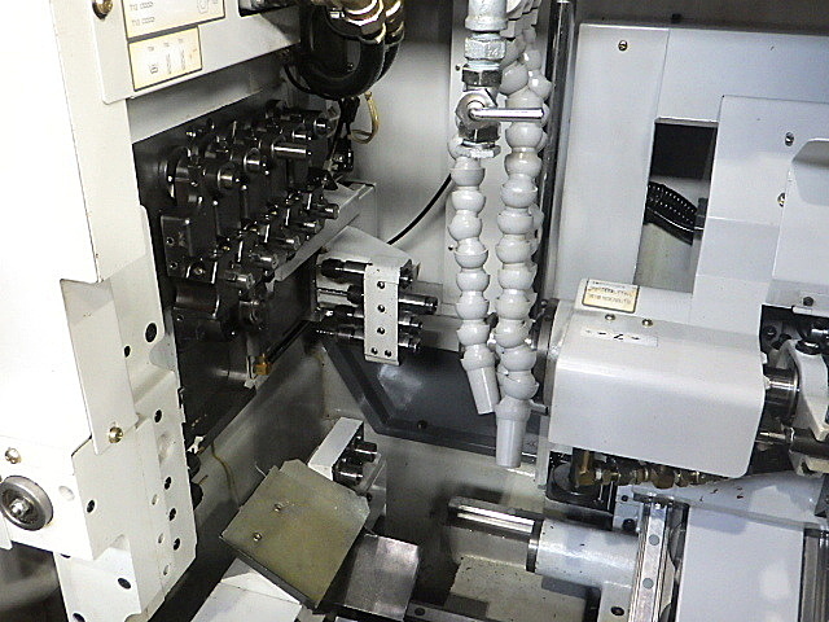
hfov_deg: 54.0
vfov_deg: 41.8
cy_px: 311
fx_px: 814
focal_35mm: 34
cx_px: 414
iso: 1600
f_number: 3.8
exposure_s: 1/40
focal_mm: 6.1
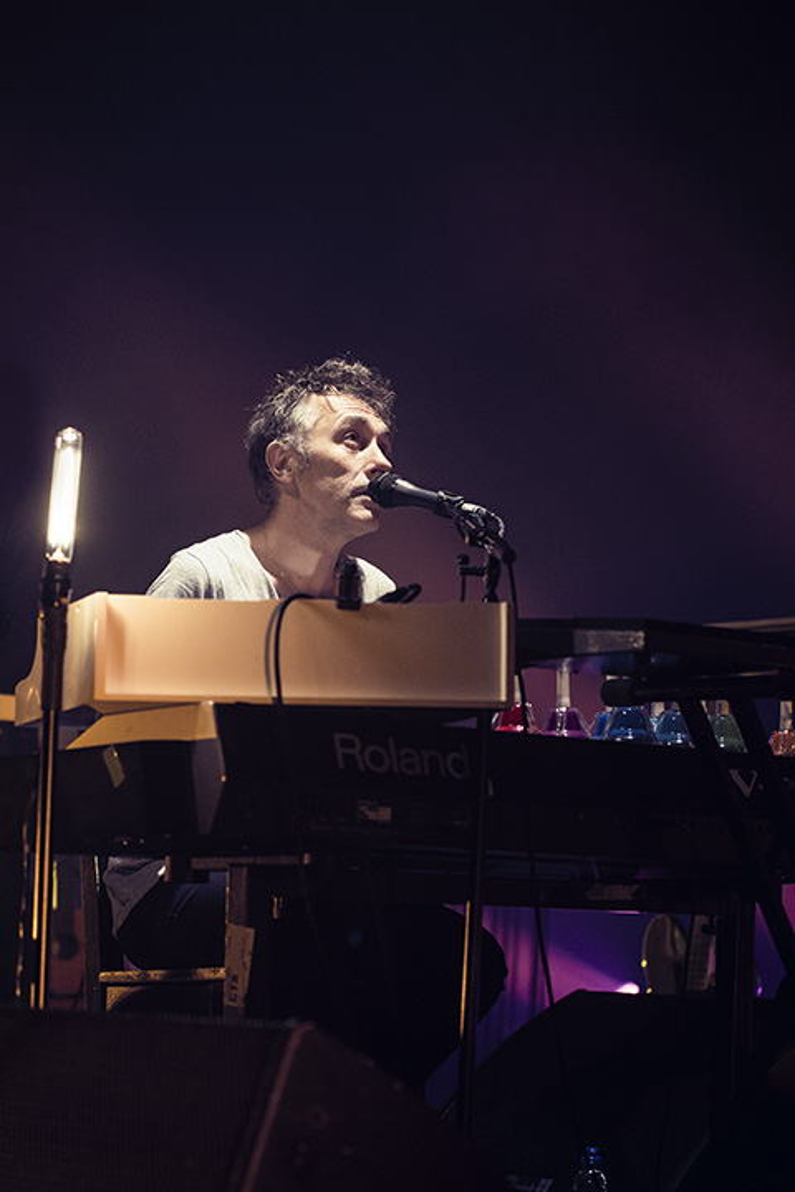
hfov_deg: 19.5
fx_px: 2319
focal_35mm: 70
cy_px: 596
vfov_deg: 28.8
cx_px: 398
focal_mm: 70
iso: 1600
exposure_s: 1/500
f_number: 2.8
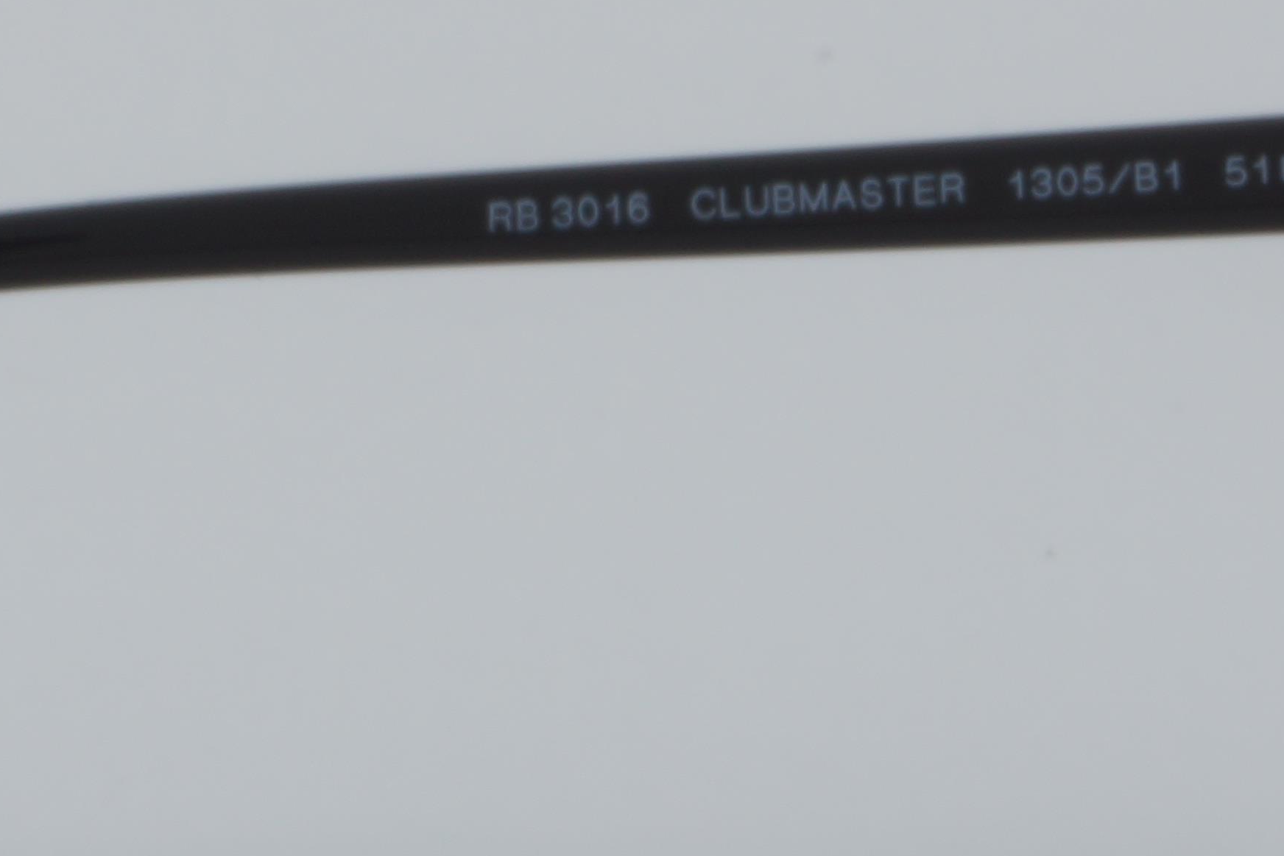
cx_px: 445
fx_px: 9202
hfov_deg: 8.0
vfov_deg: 5.3
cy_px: 926
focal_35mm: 258
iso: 100
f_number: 32
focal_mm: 50
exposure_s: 1/4
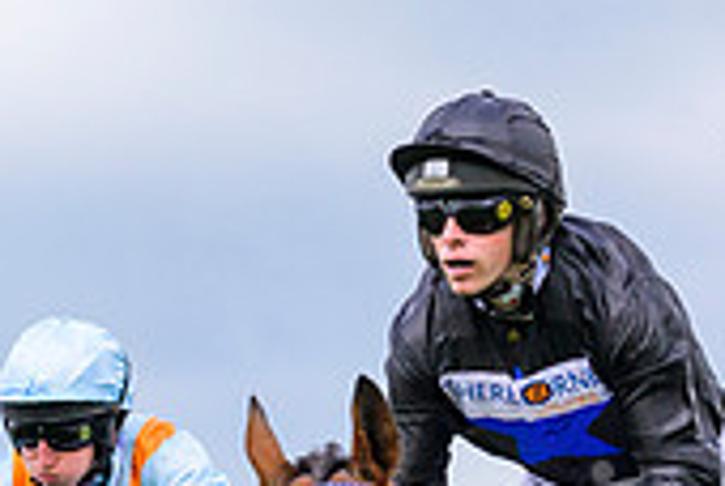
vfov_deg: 3.4
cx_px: 644
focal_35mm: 409
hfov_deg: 5.0
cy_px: 812
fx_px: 8251
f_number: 9
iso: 800
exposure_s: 1/1250
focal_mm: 120
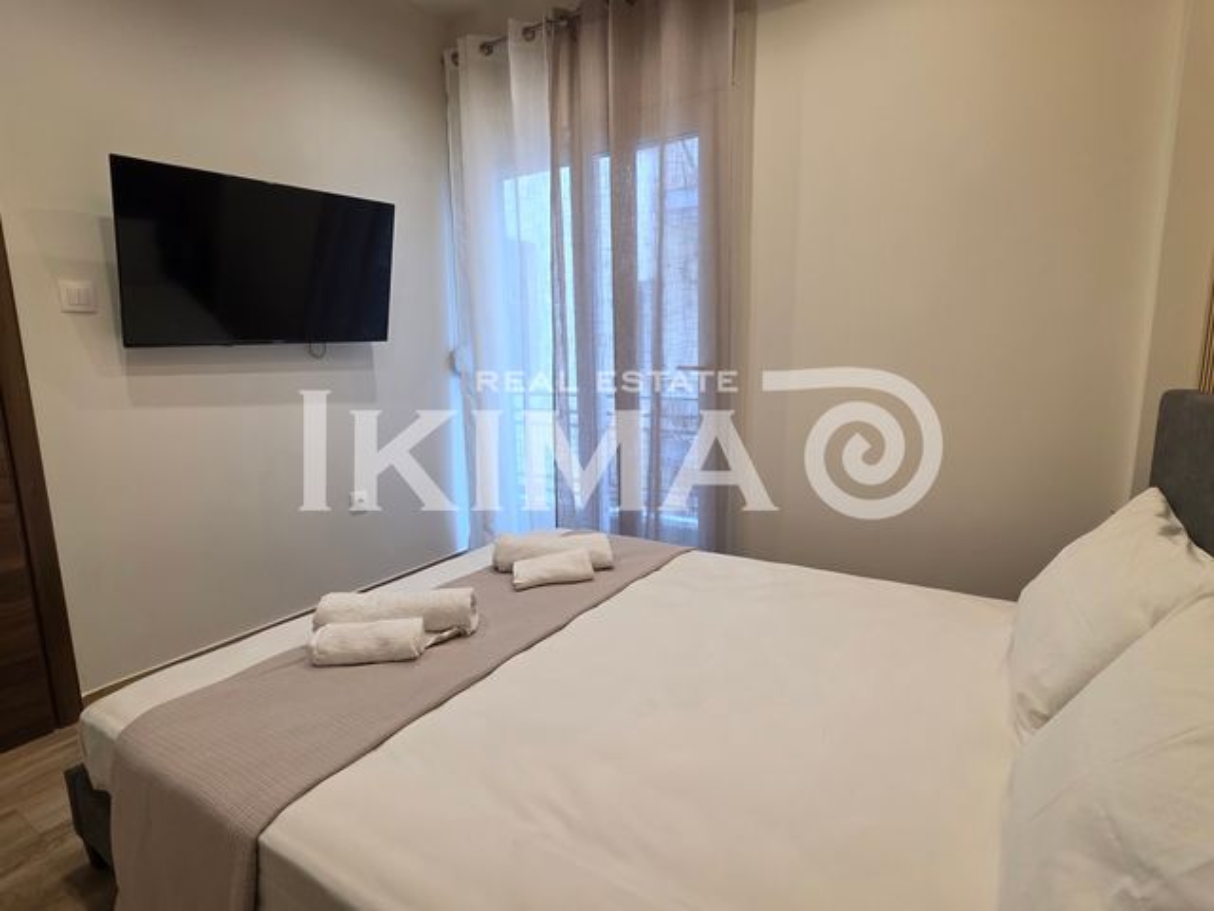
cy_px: 456
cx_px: 607
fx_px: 456
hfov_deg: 106.2
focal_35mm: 13
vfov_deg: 89.9
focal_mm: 2.2
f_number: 1.9
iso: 160
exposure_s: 1/100
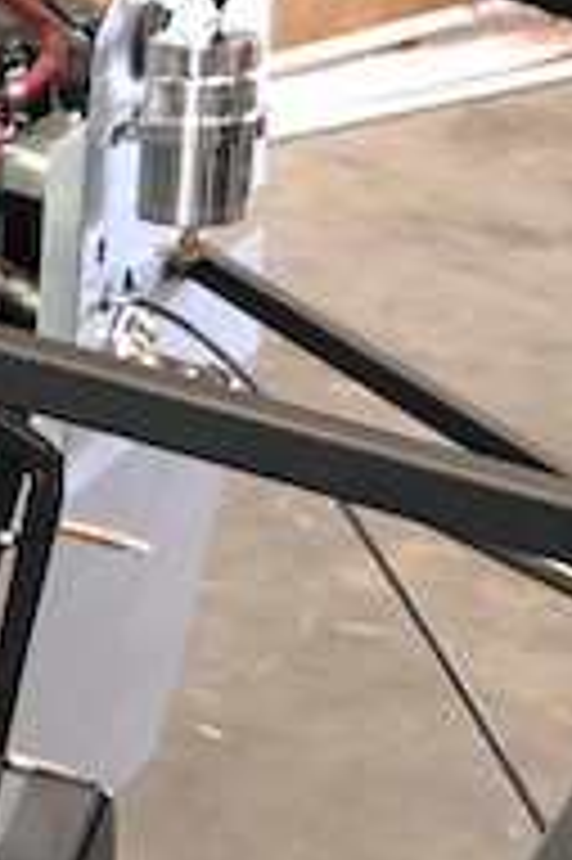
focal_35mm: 122
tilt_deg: -25.0
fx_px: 2913
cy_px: 743
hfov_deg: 9.5
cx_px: -968
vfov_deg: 16.6
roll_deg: -3.0
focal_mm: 4
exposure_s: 1/15
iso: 64
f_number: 1.8
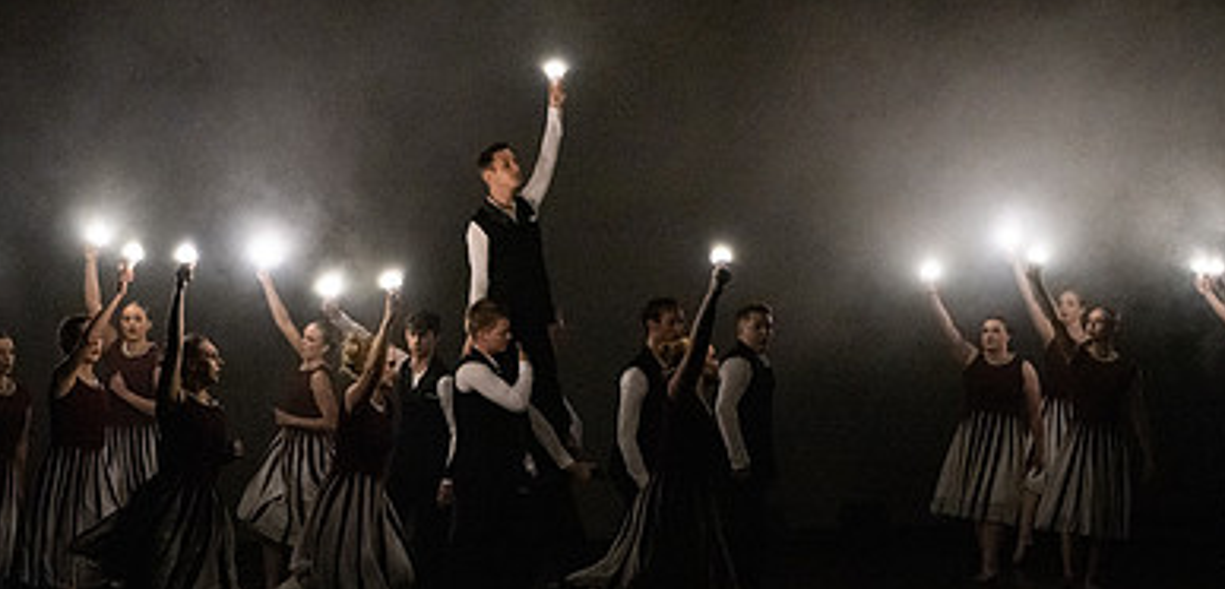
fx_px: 3644
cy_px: 463
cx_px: 494
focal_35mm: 116
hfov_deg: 19.1
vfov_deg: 9.2
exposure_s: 1/640
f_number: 2.8
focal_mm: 70
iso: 10000
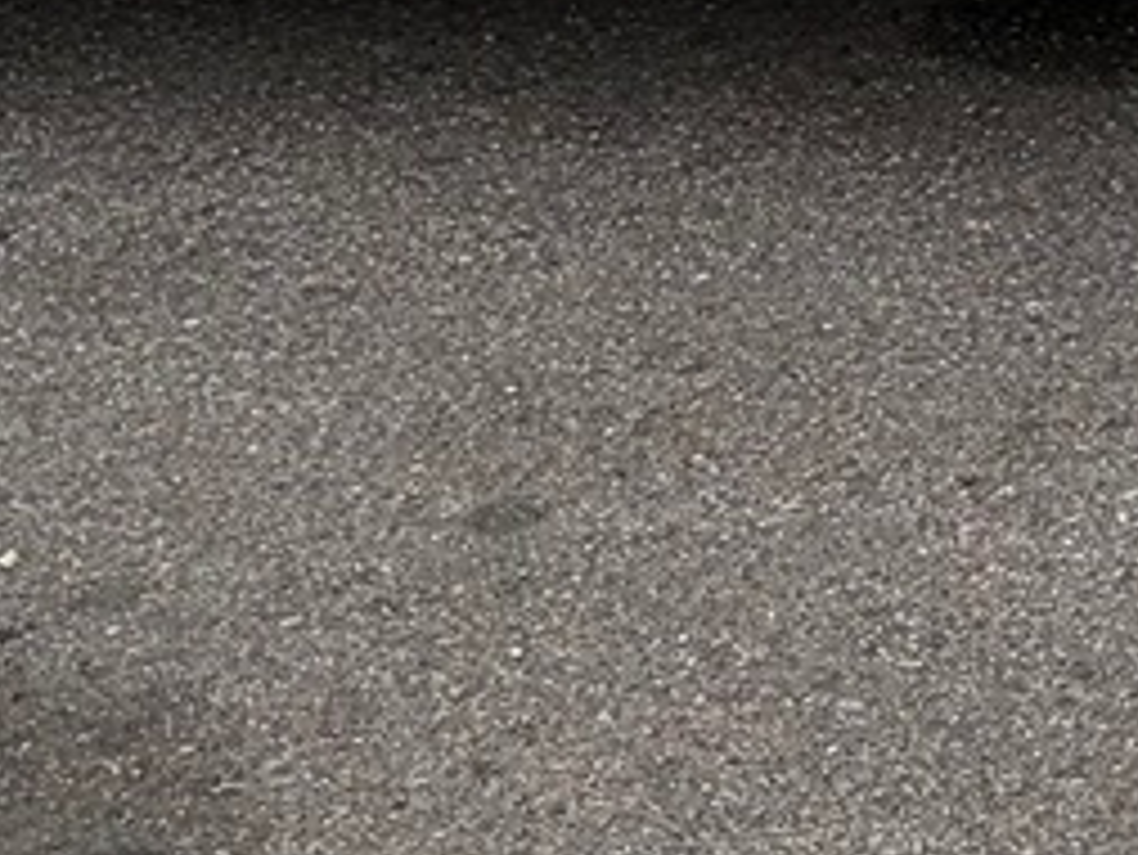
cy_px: -1130
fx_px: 6808
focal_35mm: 207
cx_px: 2285
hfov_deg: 9.0
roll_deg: +0.9
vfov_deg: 6.8
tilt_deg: -11.4
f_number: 1.6
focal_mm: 5.96
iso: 50
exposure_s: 1/2865
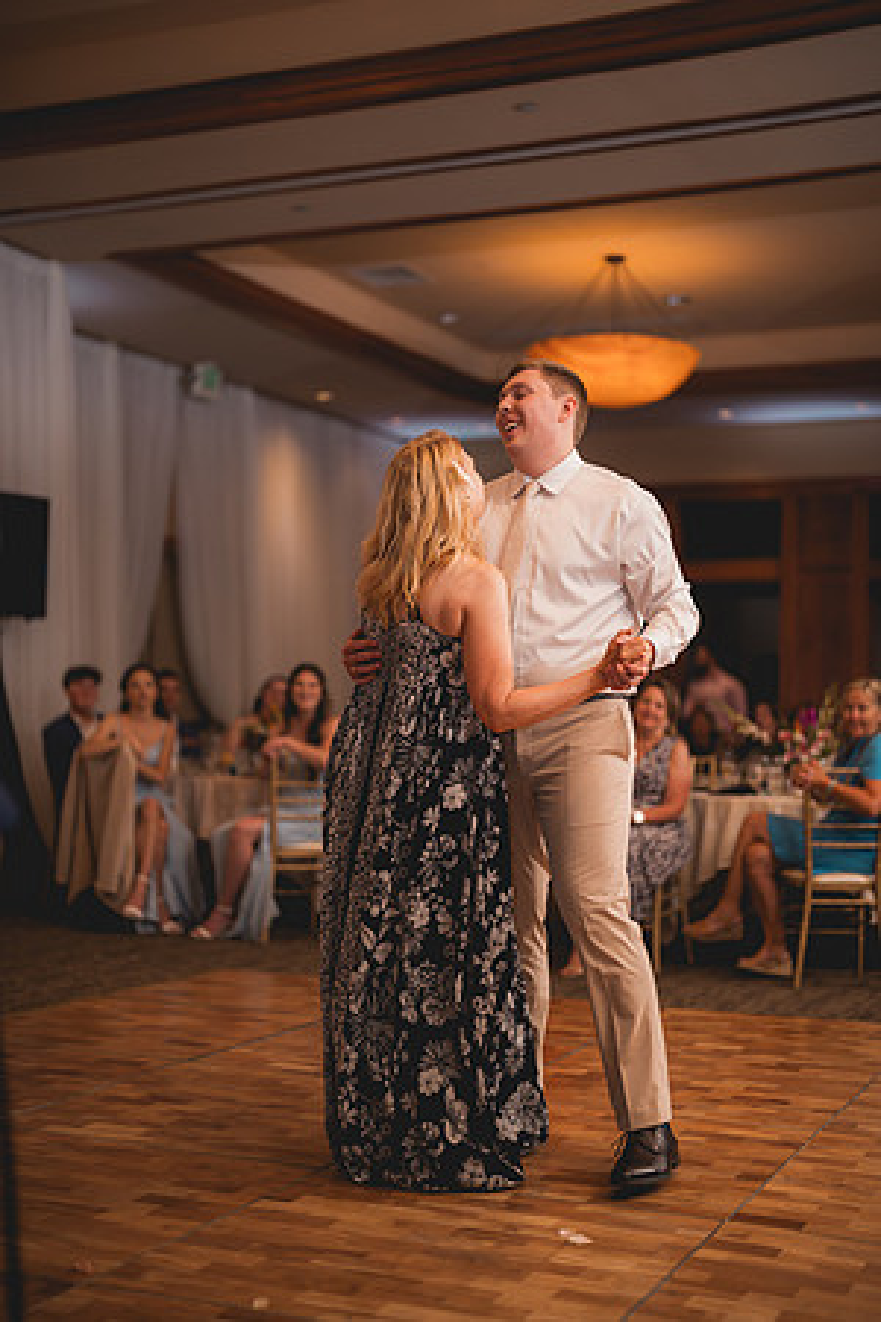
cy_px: 661
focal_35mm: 50
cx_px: 440
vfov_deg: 39.6
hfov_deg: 27.0
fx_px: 1835
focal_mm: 50
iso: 125
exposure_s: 1/250
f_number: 1.2
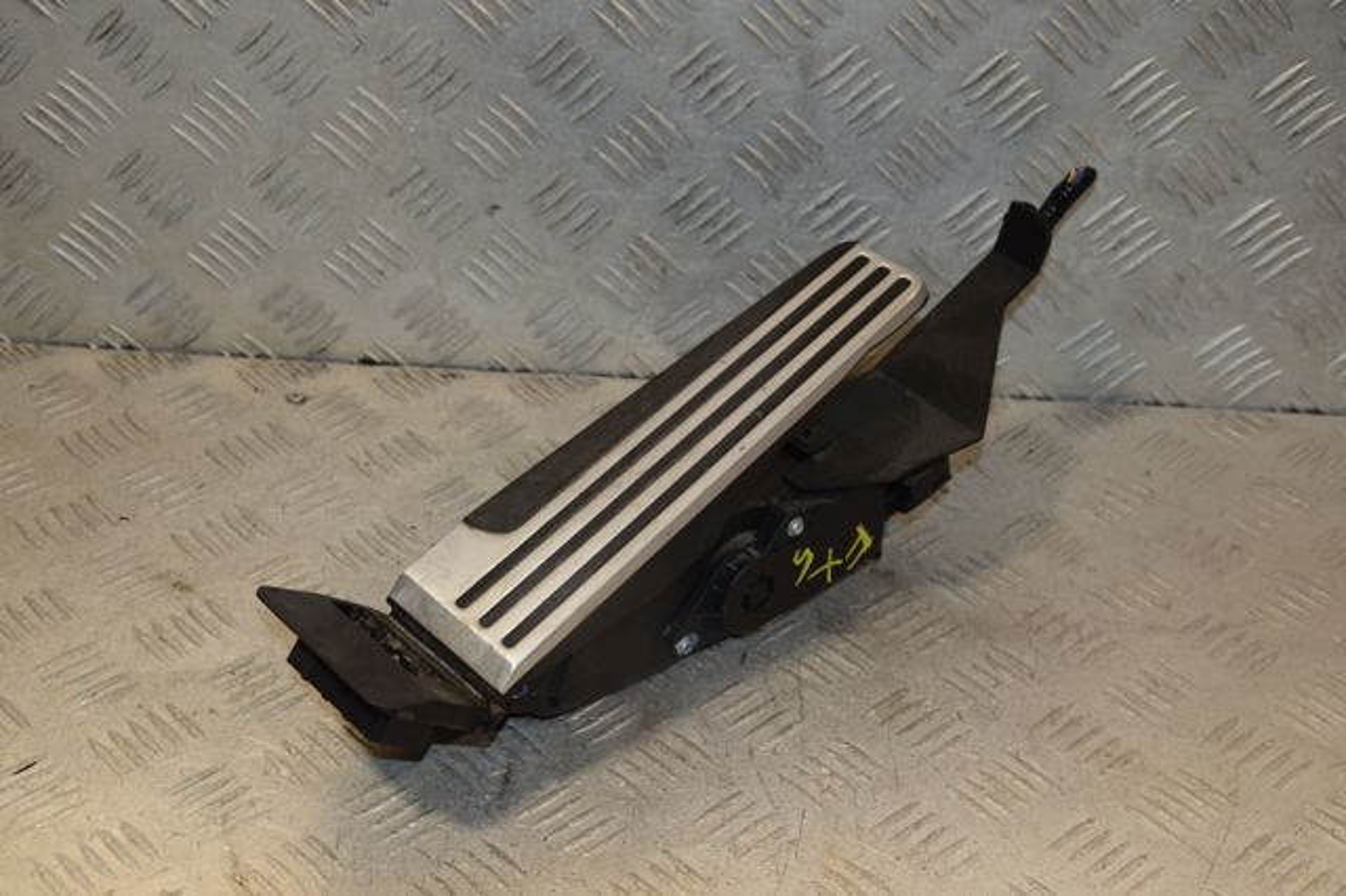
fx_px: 2130
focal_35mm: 57
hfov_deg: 35.1
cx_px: 673
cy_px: 448
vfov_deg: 23.8
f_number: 7.1
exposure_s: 1/200
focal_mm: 38
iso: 800
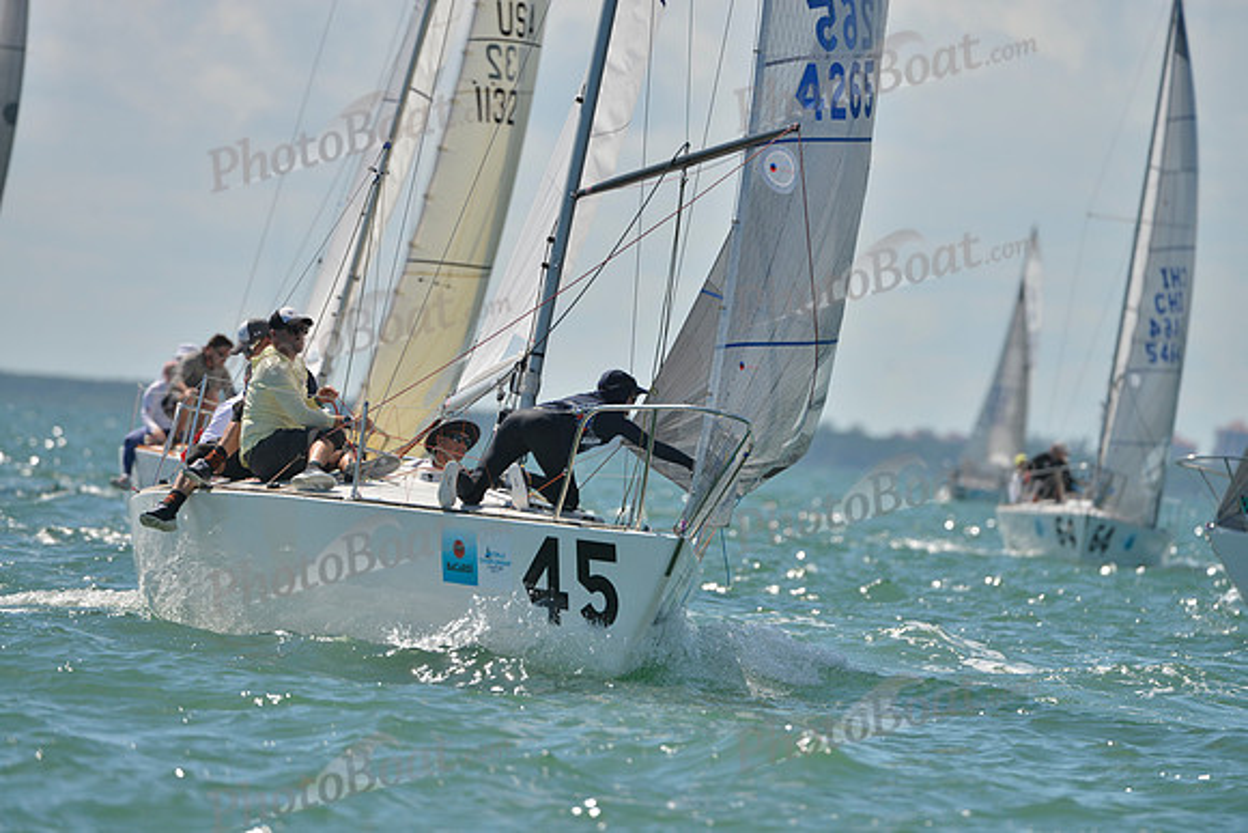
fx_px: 13869
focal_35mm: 400
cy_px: 416
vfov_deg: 3.4
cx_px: 624
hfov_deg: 5.2
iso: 200
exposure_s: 1/1600
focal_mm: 400
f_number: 5.6
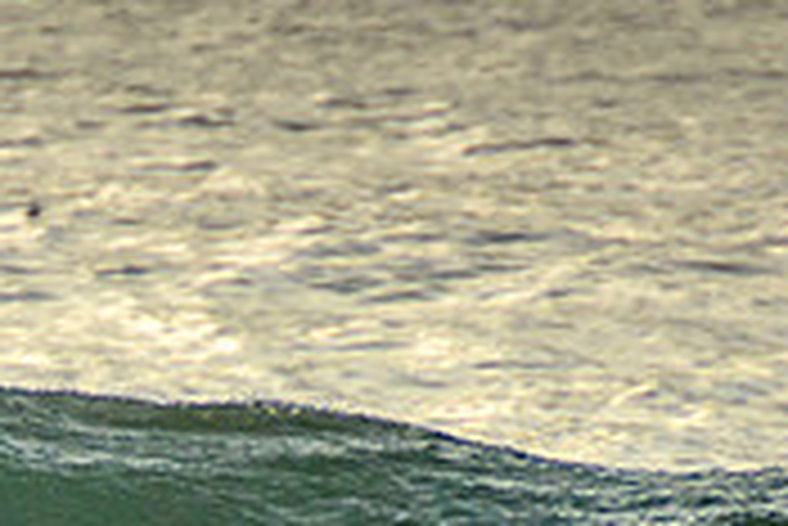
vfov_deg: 0.8
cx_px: -120
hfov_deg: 1.1
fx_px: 39957
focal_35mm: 1824
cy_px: 712
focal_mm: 400
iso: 640
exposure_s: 1/2000
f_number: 5.6
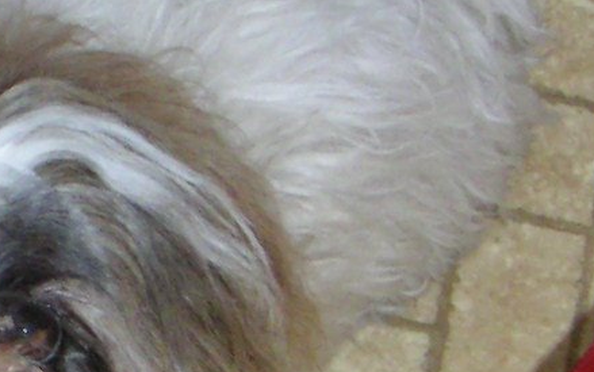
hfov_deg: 12.2
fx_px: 2689
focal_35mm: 166
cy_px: 333
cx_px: -191
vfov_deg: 7.9
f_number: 2.9
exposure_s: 1/45
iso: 200
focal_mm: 5.6
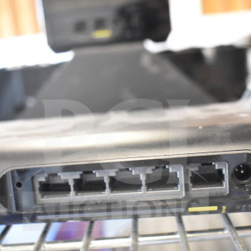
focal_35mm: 54
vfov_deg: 31.5
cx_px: 115
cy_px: 165
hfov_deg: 31.7
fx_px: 442
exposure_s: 1/30
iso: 2000
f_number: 3.8
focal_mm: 21
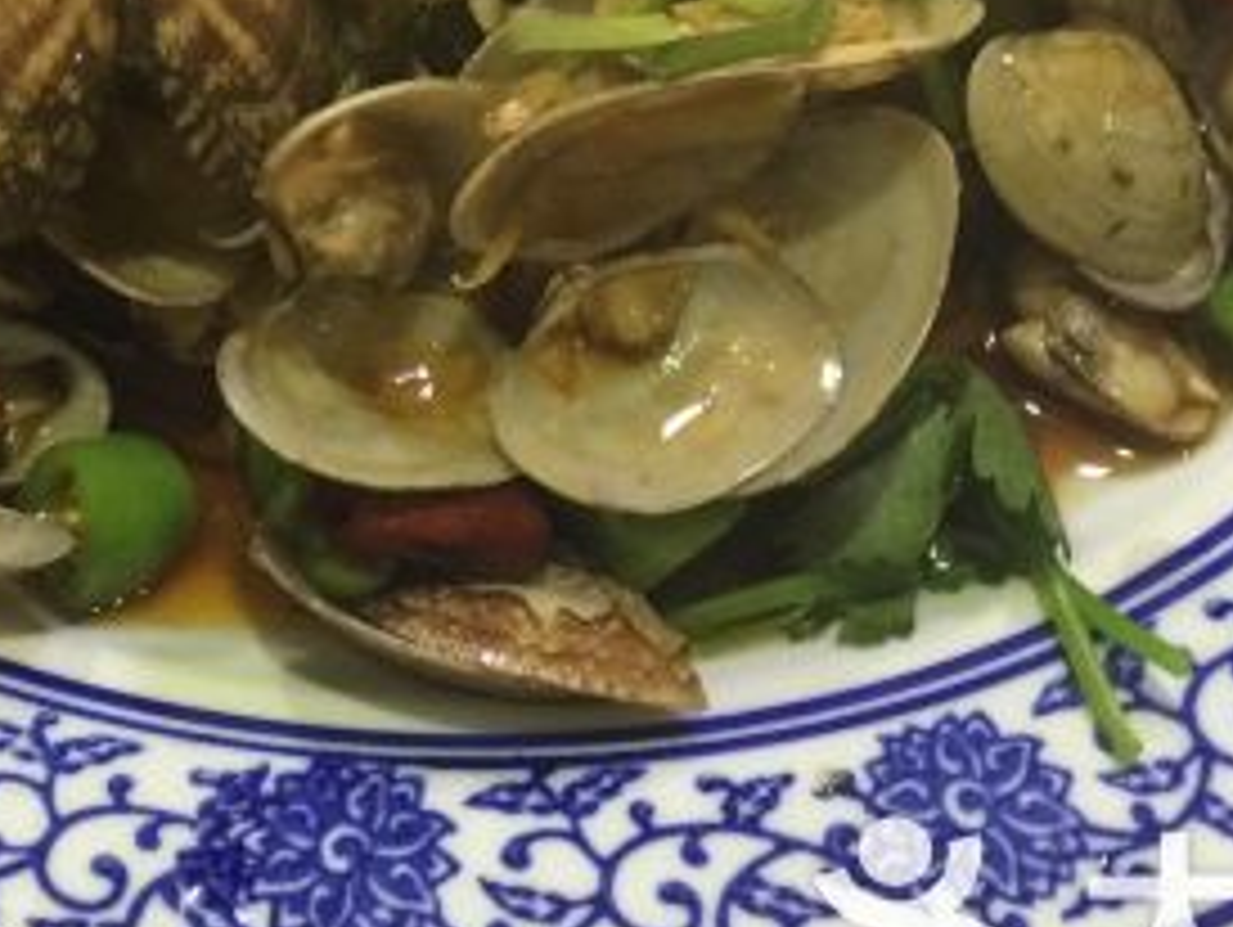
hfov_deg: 26.1
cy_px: -25
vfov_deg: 19.3
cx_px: 369
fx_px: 2638
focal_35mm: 74
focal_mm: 4.15
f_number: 2.2
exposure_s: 1/10
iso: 125
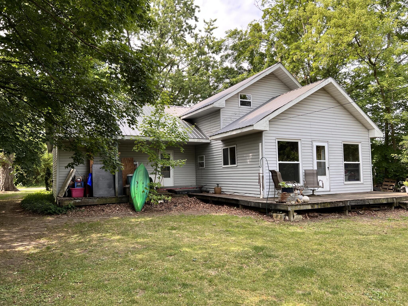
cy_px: 153
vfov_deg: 53.1
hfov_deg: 67.3
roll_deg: +0.6
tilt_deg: +4.2
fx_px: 306
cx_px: 204
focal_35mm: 26
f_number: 1.5
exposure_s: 1/743
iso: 50
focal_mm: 5.7
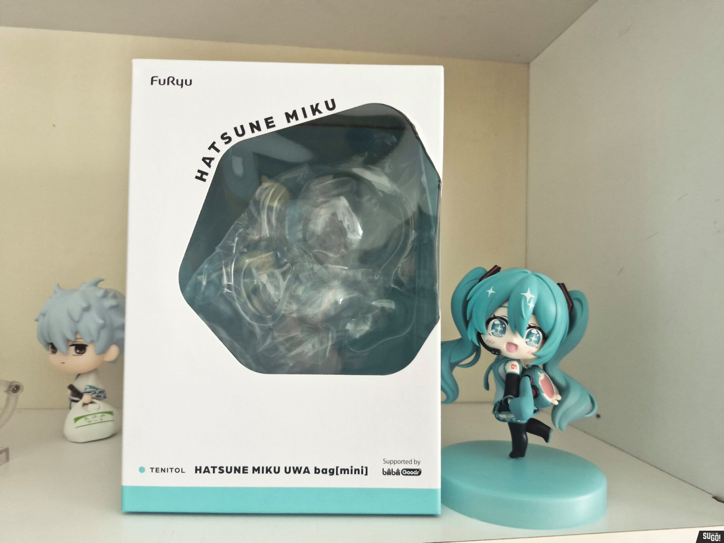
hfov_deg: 73.9
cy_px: 272
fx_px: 481
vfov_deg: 58.9
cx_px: 362
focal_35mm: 23
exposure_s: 1/50
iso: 800
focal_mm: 5.54
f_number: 1.8
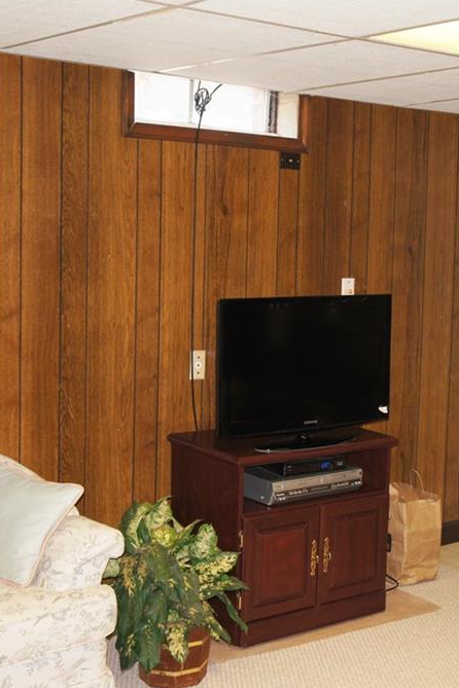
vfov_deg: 36.2
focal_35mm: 55
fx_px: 1052
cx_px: 319
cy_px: 343
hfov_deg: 24.5
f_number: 4
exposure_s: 1/60
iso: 320
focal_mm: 24
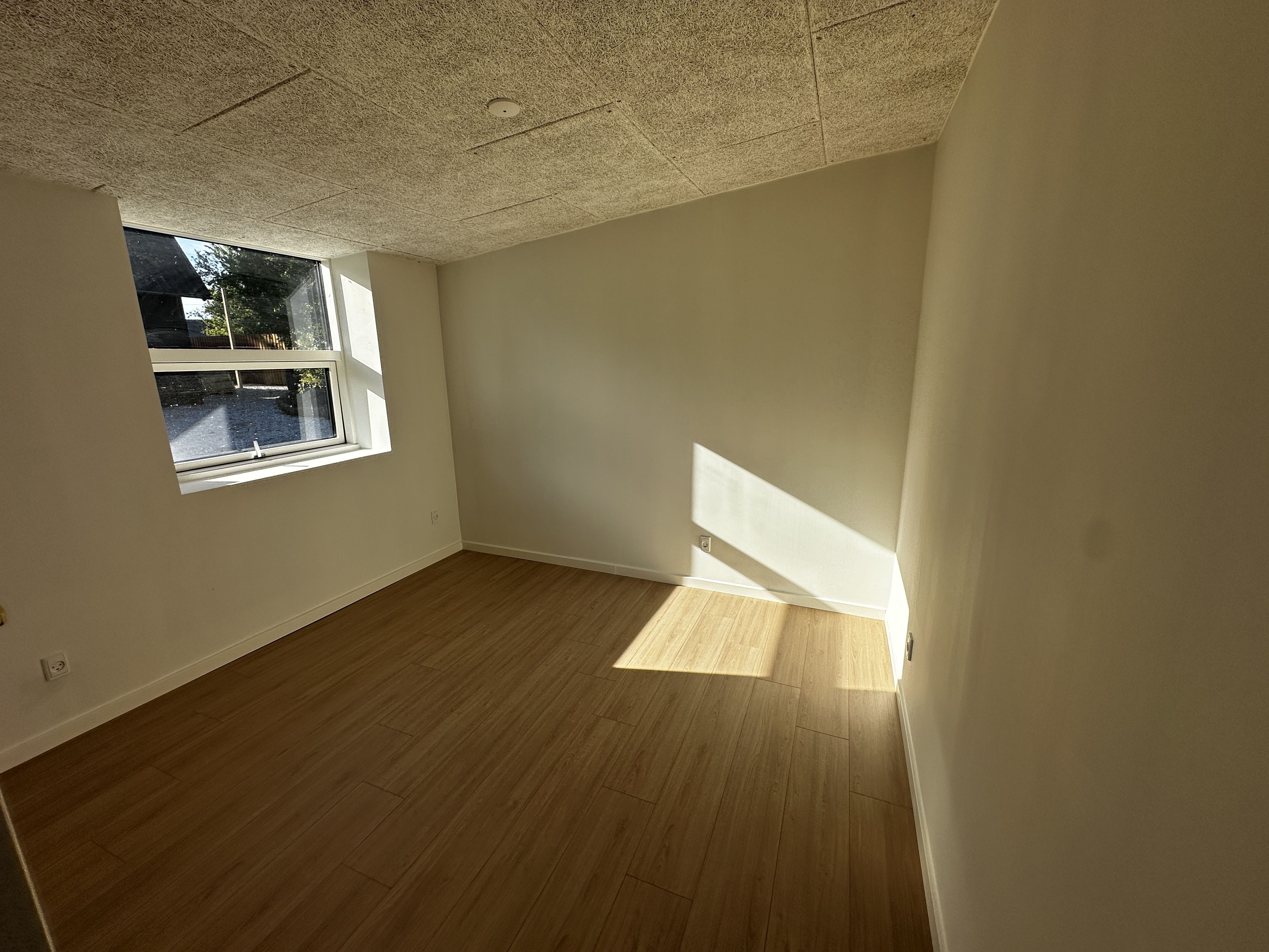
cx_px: 634
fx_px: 513
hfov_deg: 102.1
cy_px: 476
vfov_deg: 85.7
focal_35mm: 14
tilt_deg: -12.7
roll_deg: -0.1
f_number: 2.2
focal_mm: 2.22
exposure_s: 1/875
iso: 40
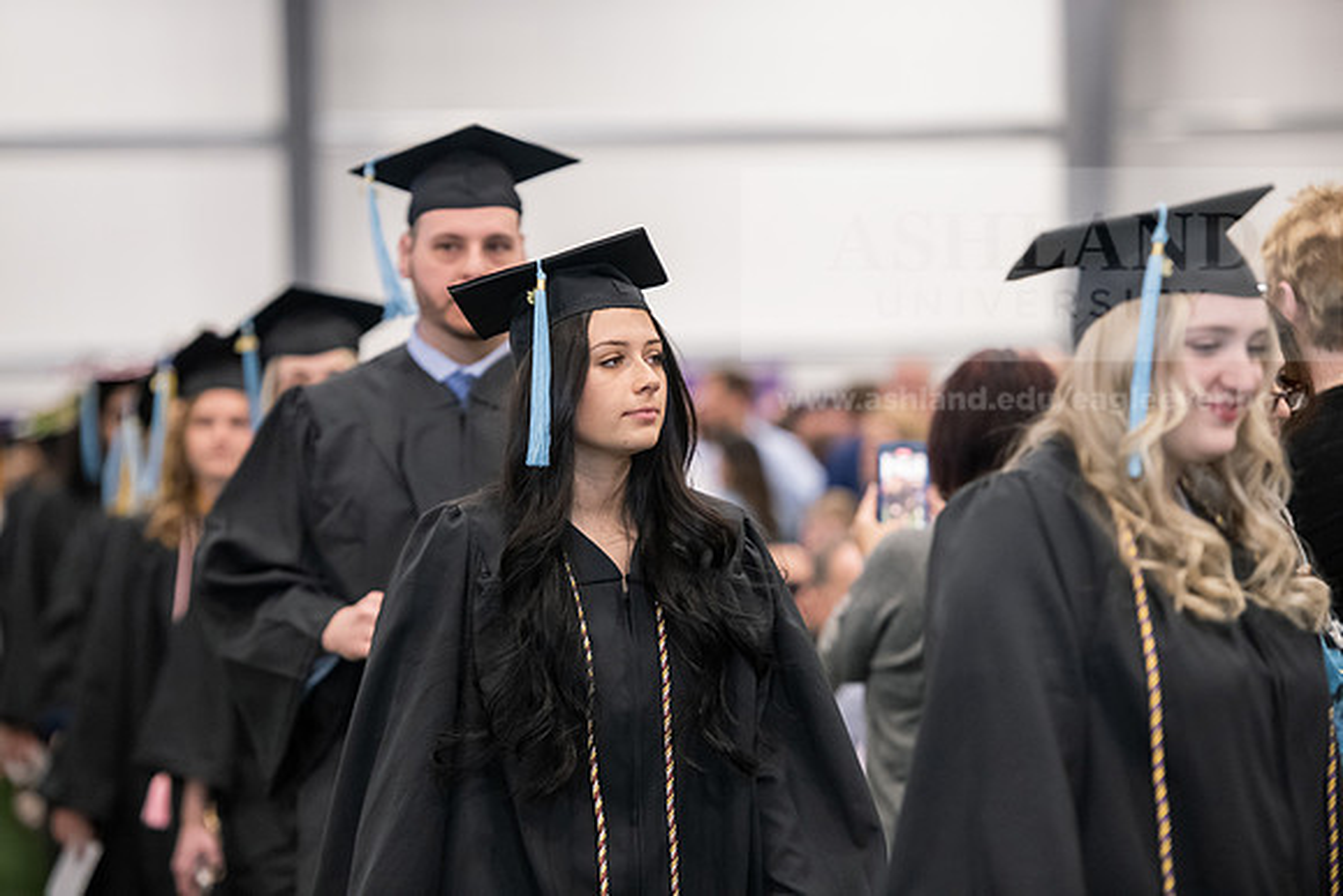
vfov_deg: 8.9
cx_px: 672
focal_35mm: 155
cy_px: 448
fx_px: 5783
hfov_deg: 13.2
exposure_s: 1/200
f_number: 3.2
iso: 3200
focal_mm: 155
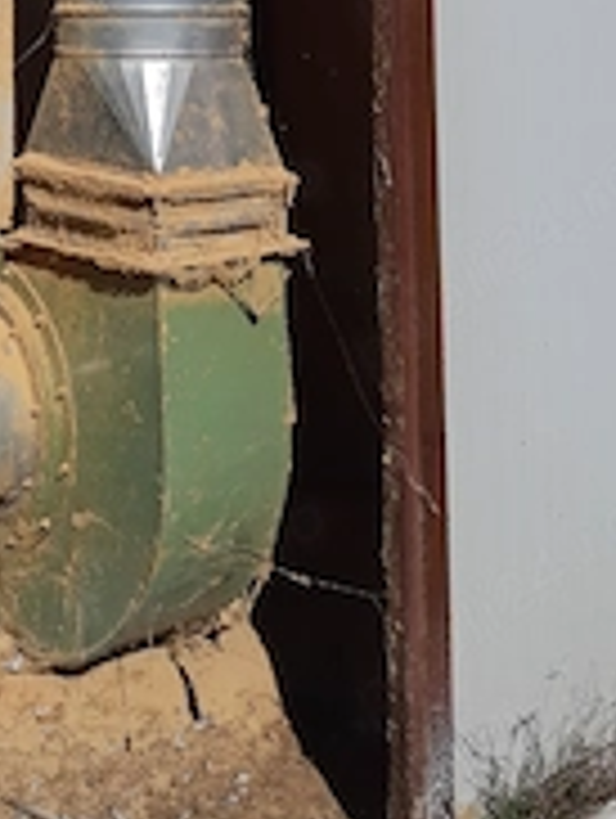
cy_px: -4
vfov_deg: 31.2
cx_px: 22
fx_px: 1349
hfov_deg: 24.7
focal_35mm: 57
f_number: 1.7
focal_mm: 3.93
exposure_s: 1/7042
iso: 40
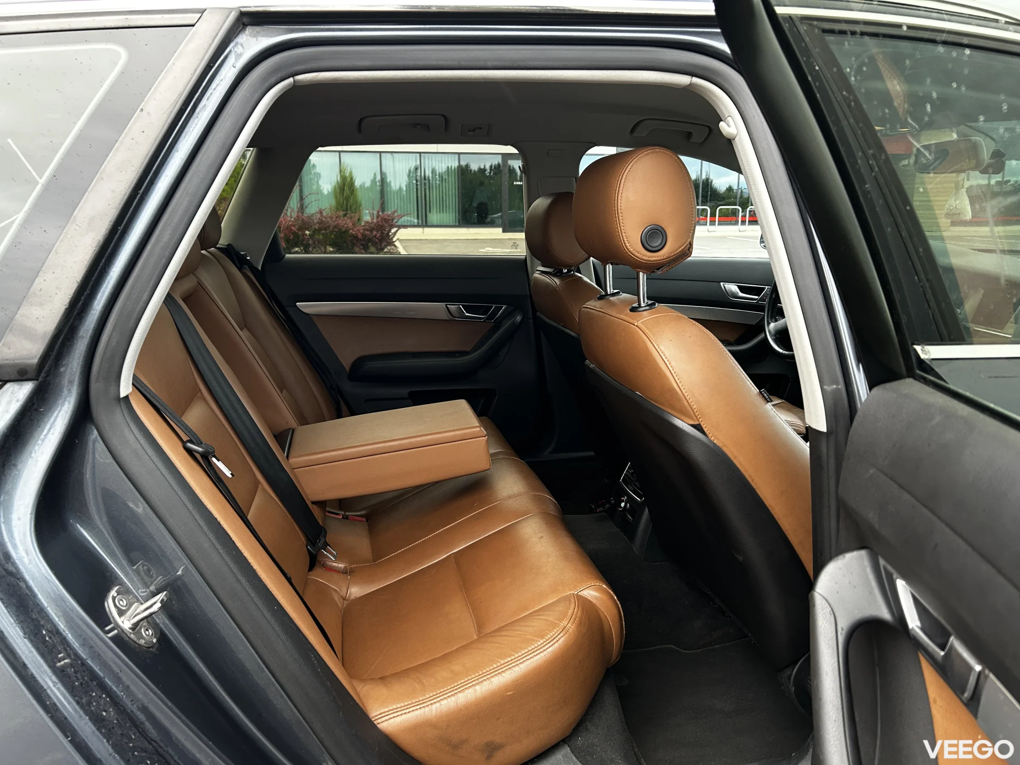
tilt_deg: -12.5
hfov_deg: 67.3
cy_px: 382
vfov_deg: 53.1
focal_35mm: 26
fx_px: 766
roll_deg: +0.8
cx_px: 510
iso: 125
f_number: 1.5
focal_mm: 5.7
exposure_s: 1/99
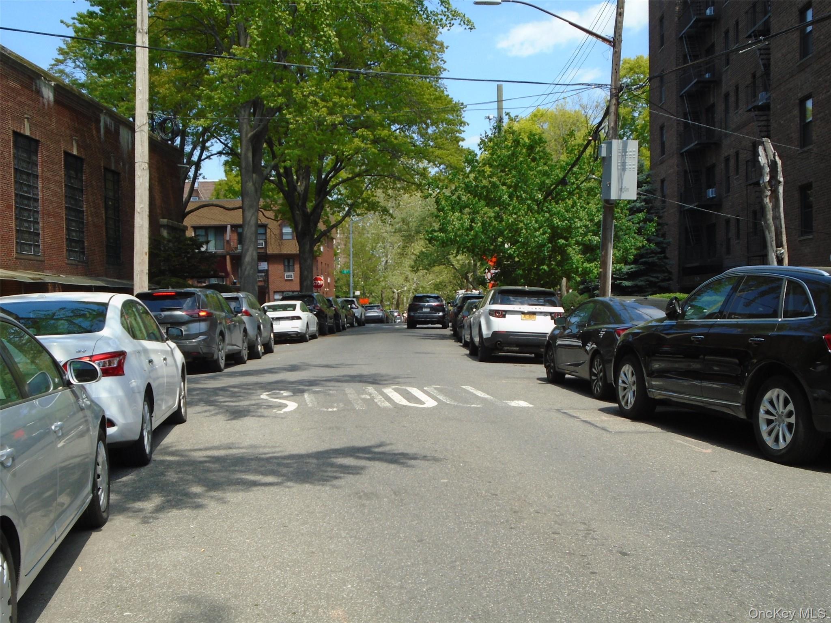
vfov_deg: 34.3
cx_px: 416
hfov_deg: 44.8
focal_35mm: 42
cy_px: 312
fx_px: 1008
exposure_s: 1/500
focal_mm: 7.4
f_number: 4.1
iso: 100
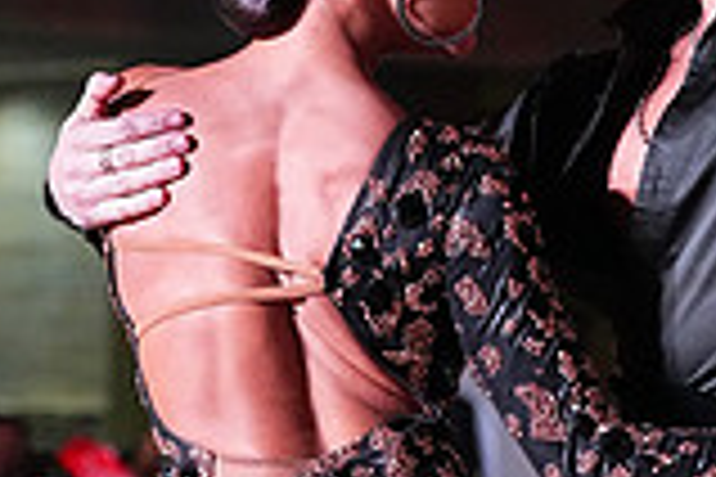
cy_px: 783
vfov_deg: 3.4
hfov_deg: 5.1
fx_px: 8074
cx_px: 475
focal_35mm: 406
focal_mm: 111
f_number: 5
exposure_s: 1/400
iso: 10000
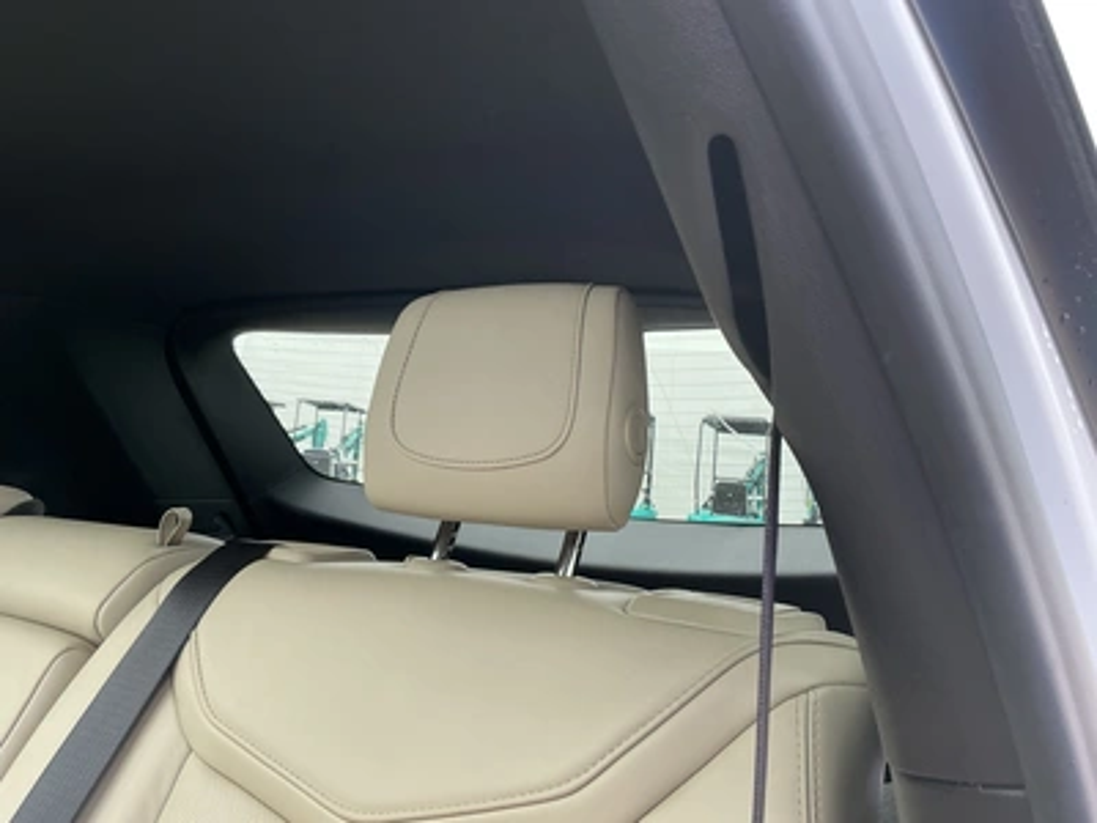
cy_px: 412
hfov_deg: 63.4
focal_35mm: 28
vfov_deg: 49.7
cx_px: 548
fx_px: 887
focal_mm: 3
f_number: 1.8
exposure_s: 1/122
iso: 40
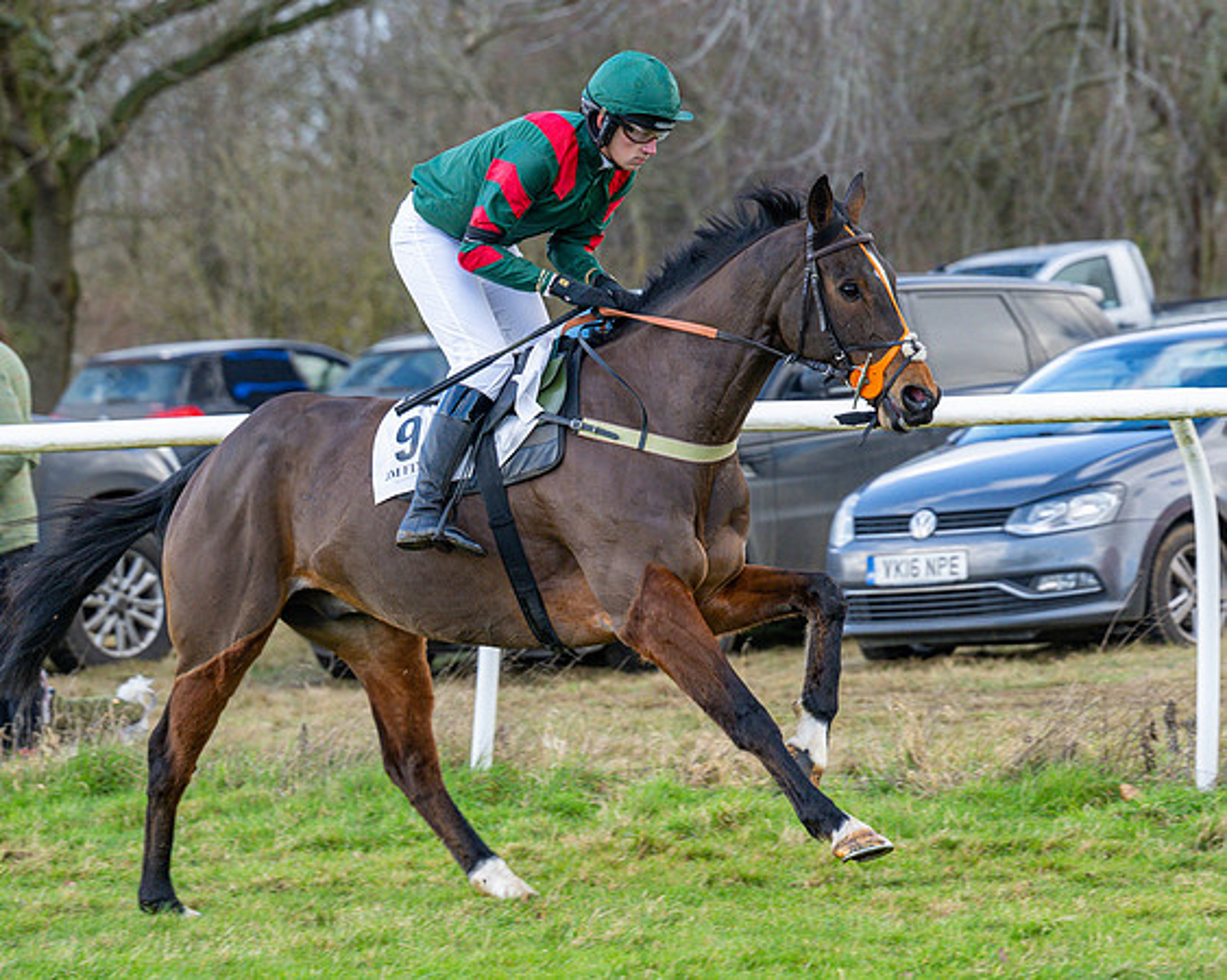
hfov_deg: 7.5
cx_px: 834
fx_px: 9372
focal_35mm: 258
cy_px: 476
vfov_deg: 6.0
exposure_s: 1/800
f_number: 4
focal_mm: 135
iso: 500
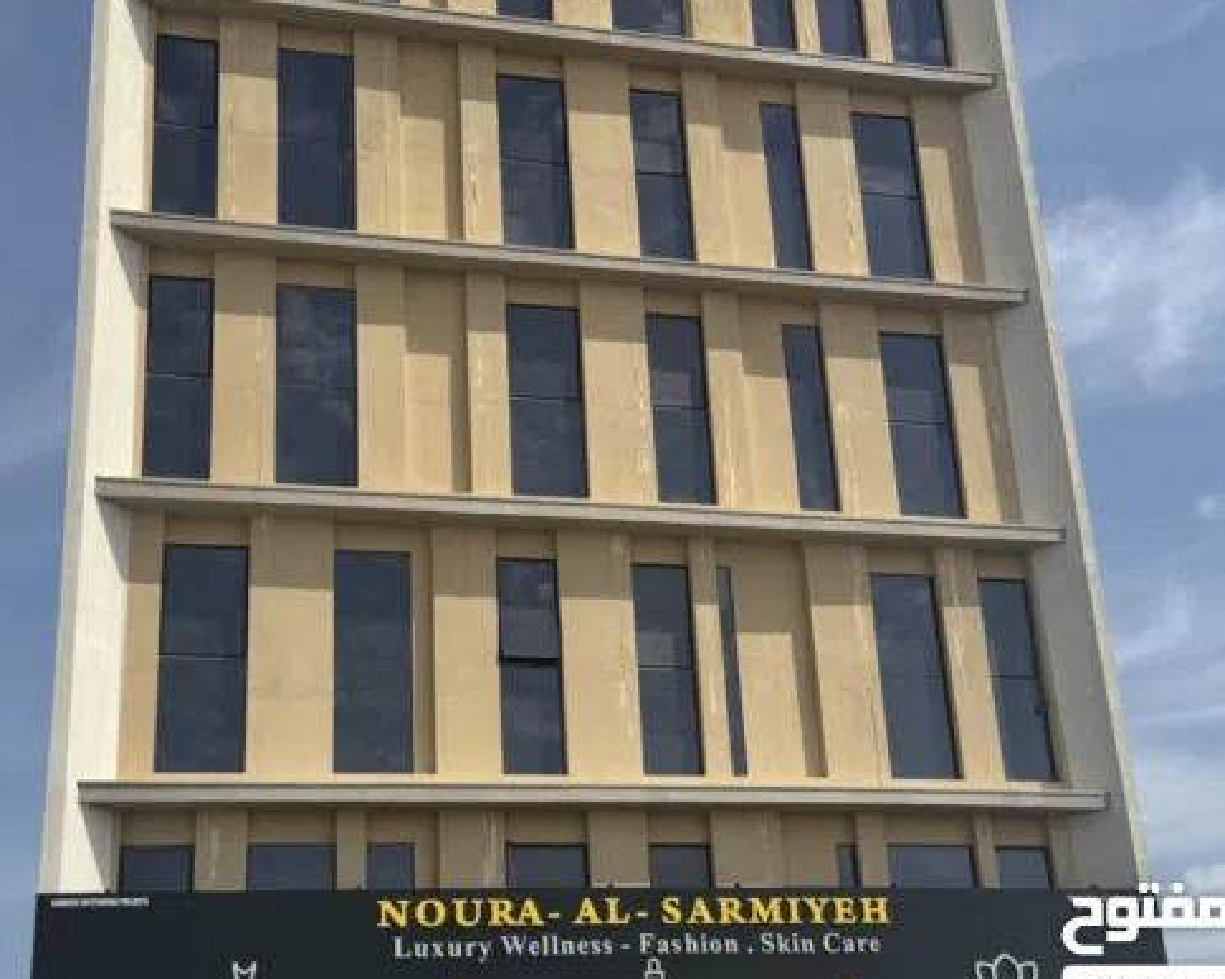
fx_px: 1124
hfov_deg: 57.1
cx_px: 681
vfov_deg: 47.1
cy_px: 508
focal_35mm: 31
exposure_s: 1/7937
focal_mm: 6.76
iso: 80
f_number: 1.78
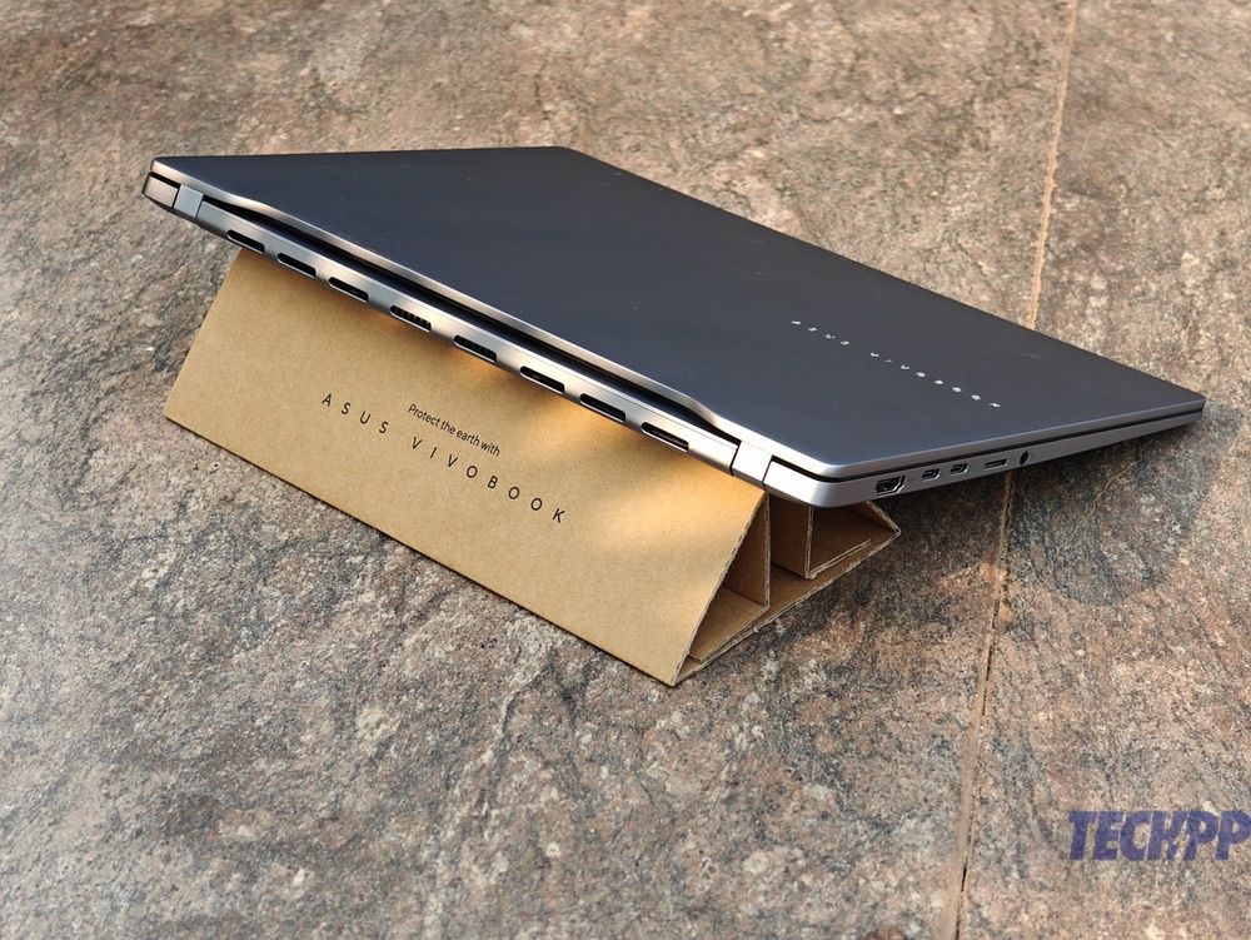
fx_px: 2531
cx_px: 626
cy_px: 470
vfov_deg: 21.0
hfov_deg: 27.8
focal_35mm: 70
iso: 125
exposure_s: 1/200
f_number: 2.6
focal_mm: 13.3
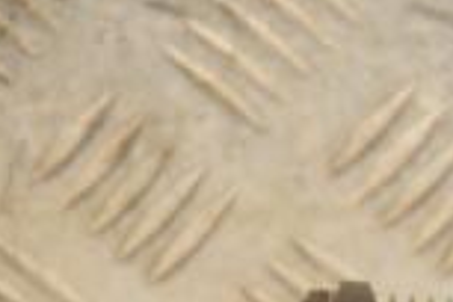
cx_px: 779
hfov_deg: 3.3
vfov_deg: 2.2
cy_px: 566
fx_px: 7775
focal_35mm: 618
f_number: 5.6
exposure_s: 1/100
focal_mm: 105
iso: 800
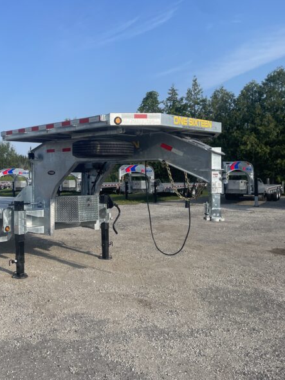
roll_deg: +0.3
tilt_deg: -1.5
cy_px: 191
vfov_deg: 52.6
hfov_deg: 38.5
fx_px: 384
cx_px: 42
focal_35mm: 35
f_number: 1.6
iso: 32
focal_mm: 4.2
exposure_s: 1/2257
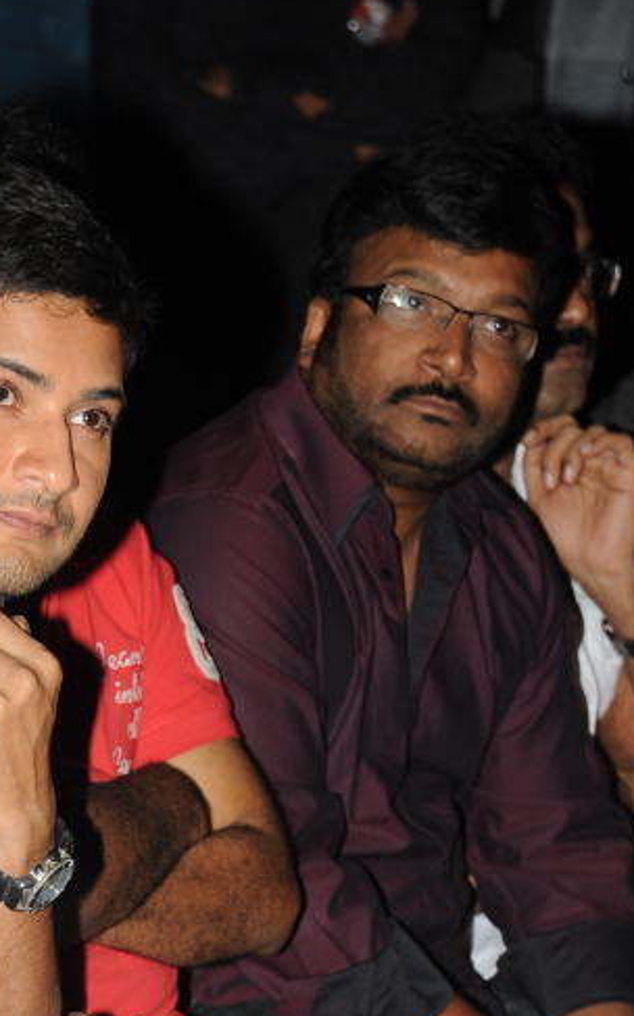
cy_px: 1058
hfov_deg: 5.1
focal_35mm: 257
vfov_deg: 8.1
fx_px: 7111
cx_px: 55
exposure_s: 1/125
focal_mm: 120
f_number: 6.3
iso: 500
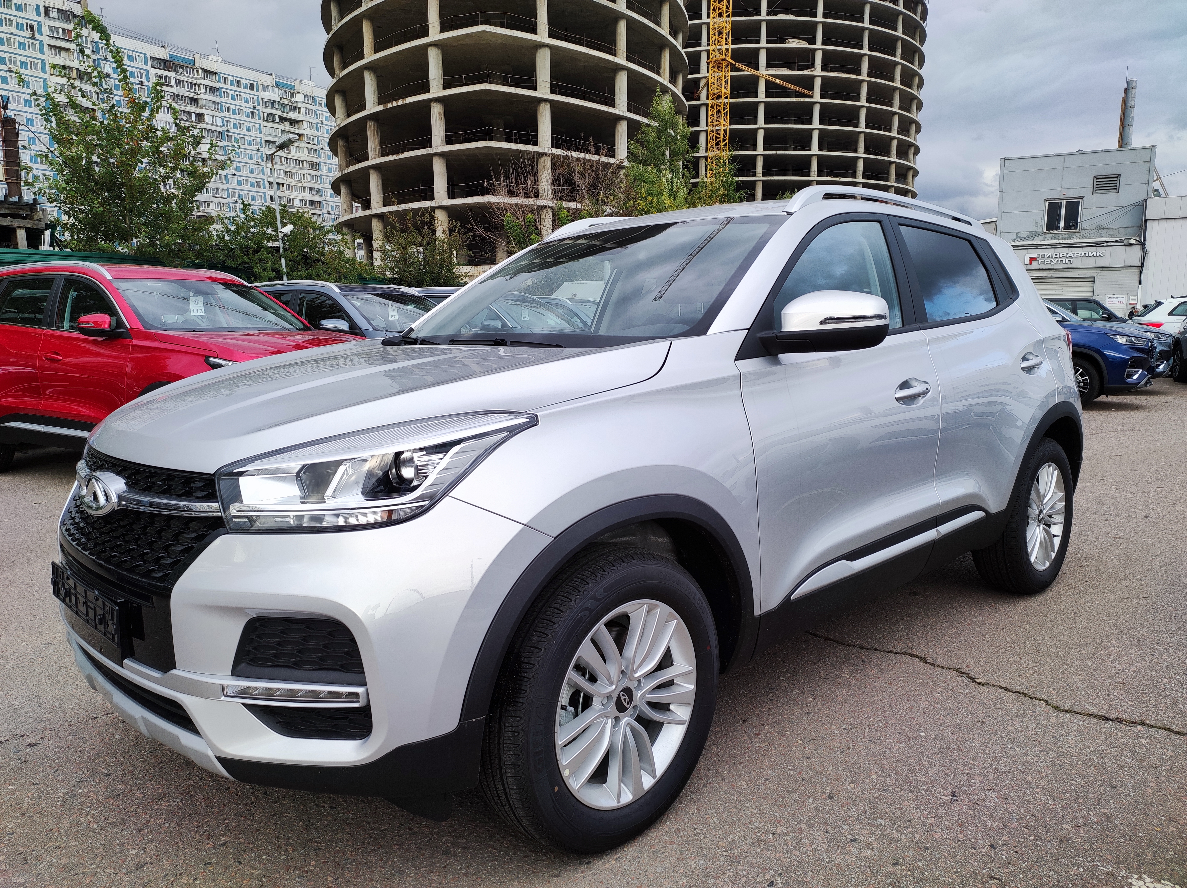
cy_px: 444
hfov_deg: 91.1
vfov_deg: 74.6
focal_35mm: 17
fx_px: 582
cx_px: 594
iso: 50
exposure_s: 1/169
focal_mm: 4.74
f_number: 1.79
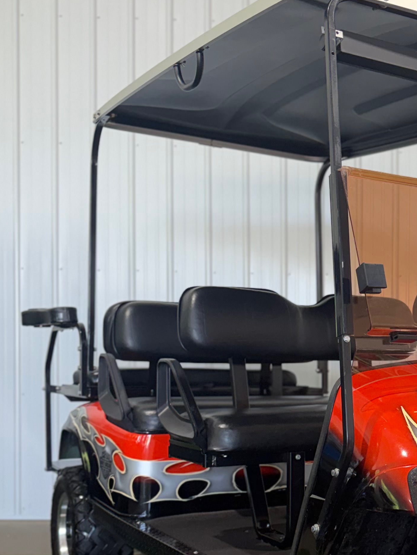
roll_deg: -0.7
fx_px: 835
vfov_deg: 36.2
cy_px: 394
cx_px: 431
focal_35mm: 52
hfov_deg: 26.3
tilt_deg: -2.8
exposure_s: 1/120
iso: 125
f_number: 1.78
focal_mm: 6.76
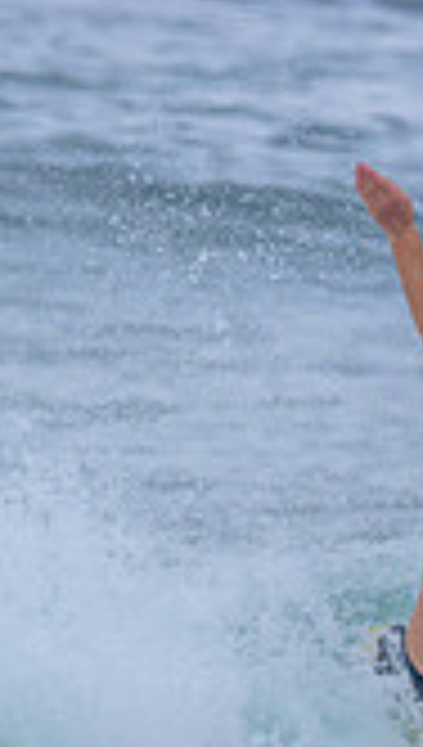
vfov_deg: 1.2
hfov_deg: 0.7
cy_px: 763
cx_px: 976
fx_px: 34898
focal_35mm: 1759
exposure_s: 1/2000
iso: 1100
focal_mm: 470
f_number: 10
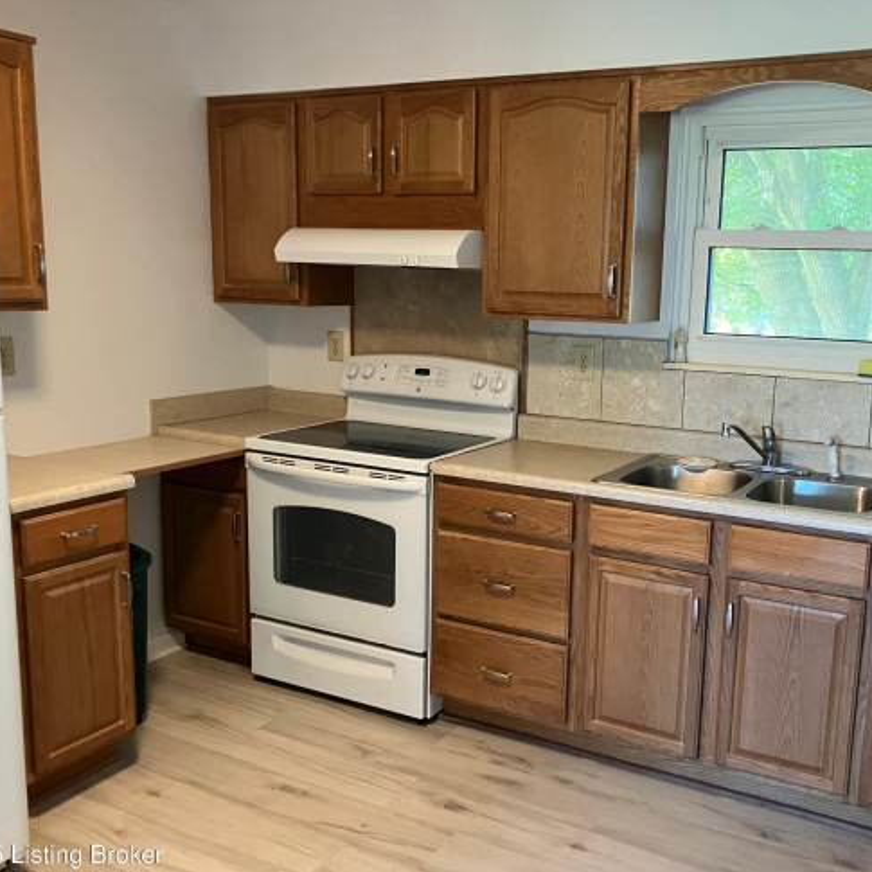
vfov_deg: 48.4
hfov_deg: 48.1
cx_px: 526
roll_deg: -1.0
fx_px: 969
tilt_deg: -10.4
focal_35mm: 34
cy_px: 446
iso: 250
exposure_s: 1/60
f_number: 1.8
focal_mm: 3.99
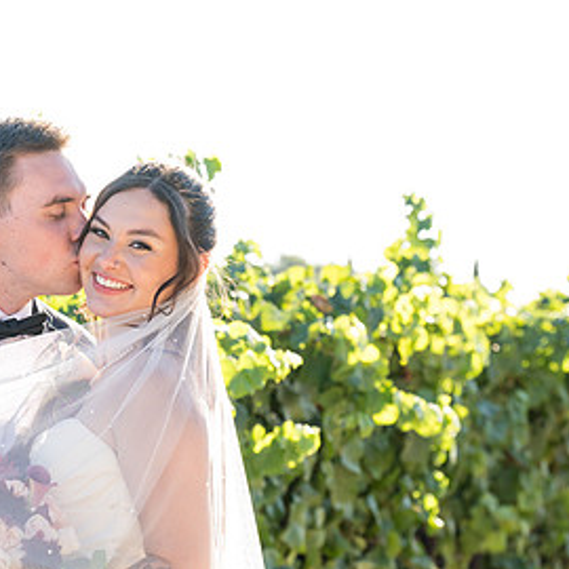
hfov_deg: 11.2
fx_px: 2883
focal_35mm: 155
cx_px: 15
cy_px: 296
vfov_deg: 11.3
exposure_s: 1/400
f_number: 5
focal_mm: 85
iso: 500
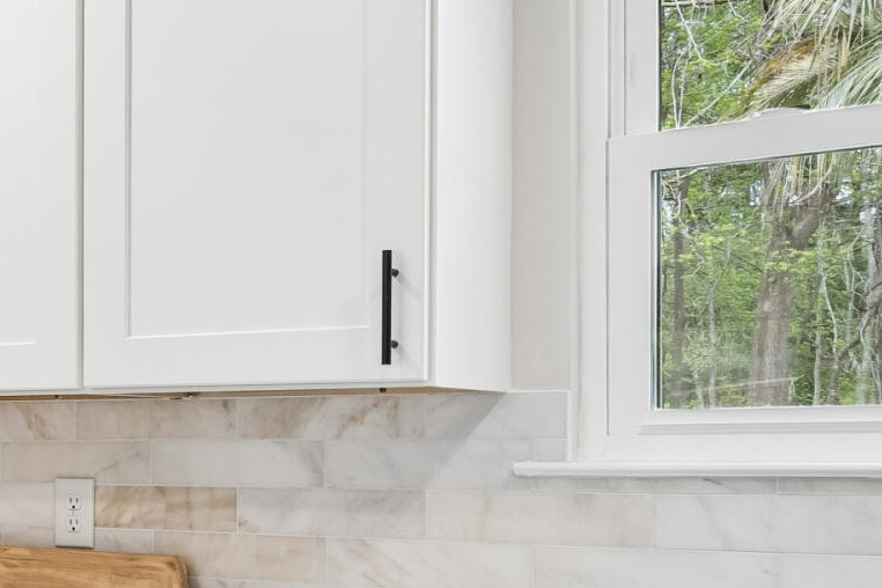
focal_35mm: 63
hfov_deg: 26.9
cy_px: 471
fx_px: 1543
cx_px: -262
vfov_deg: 21.3
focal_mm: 16
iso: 400
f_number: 8
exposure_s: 1/20
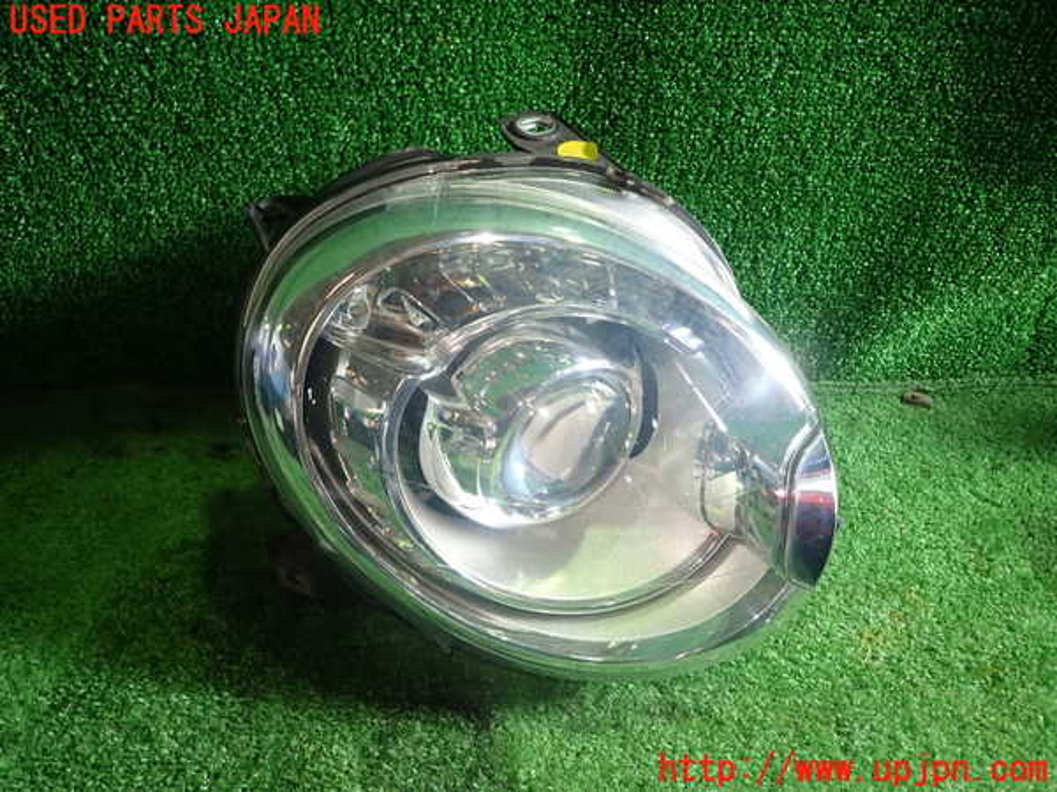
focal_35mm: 25
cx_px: 528
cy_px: 396
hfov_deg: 69.4
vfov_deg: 54.9
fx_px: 763
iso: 200
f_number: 2
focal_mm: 4.5
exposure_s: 1/50
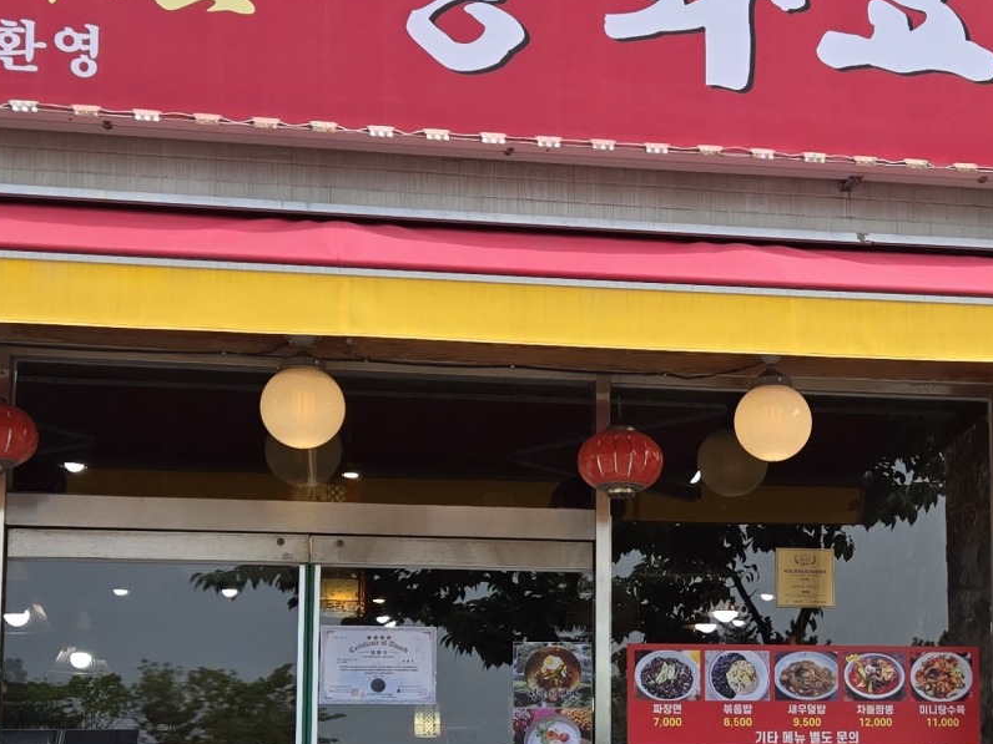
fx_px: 2123
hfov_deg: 25.8
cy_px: 602
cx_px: 806
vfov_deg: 19.7
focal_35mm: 74
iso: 80
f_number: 1.8
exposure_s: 1/2921
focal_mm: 5.4
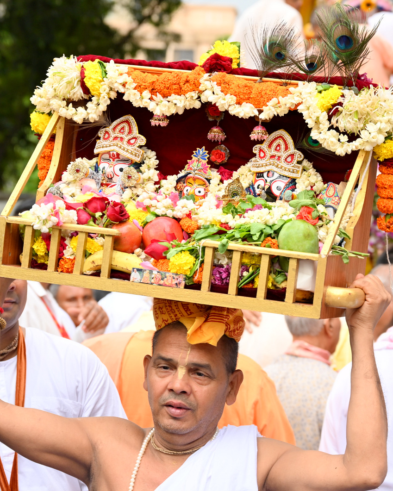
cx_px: 190
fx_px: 1832
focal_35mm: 126
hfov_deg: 12.2
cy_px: 246
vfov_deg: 15.3
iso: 400
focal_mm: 89
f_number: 6.3
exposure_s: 1/250
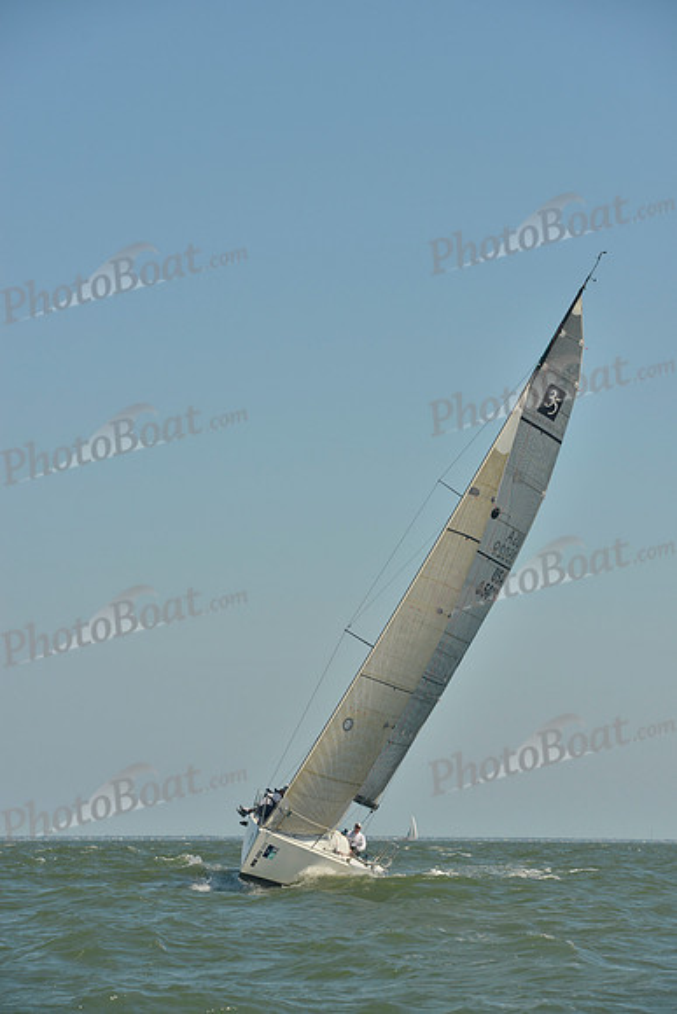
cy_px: 507
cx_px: 338
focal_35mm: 112
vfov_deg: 18.3
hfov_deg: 12.2
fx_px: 3157
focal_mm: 112
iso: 280
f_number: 8
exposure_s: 1/1000
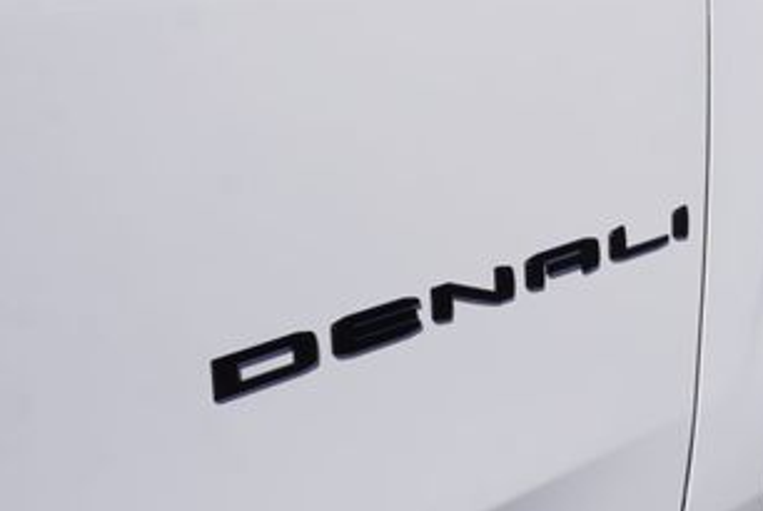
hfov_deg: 28.4
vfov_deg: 19.6
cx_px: 636
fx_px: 1465
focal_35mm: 69
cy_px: 90
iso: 100
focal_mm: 22
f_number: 10
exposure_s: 1/320
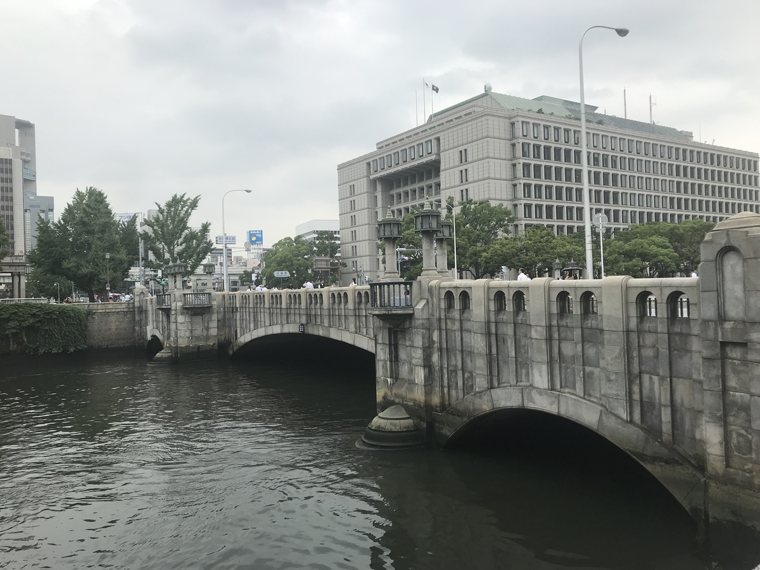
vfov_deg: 49.7
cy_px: 285
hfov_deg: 63.4
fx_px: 615
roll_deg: +2.1
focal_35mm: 28
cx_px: 380
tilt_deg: +1.8
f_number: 1.8
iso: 20
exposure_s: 1/939
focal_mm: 3.99
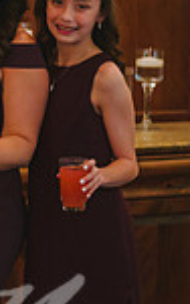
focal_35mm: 236
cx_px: -374
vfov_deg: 8.9
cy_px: 77
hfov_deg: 5.3
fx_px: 1952
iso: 4000
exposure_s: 1/200
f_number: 2.8
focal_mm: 60
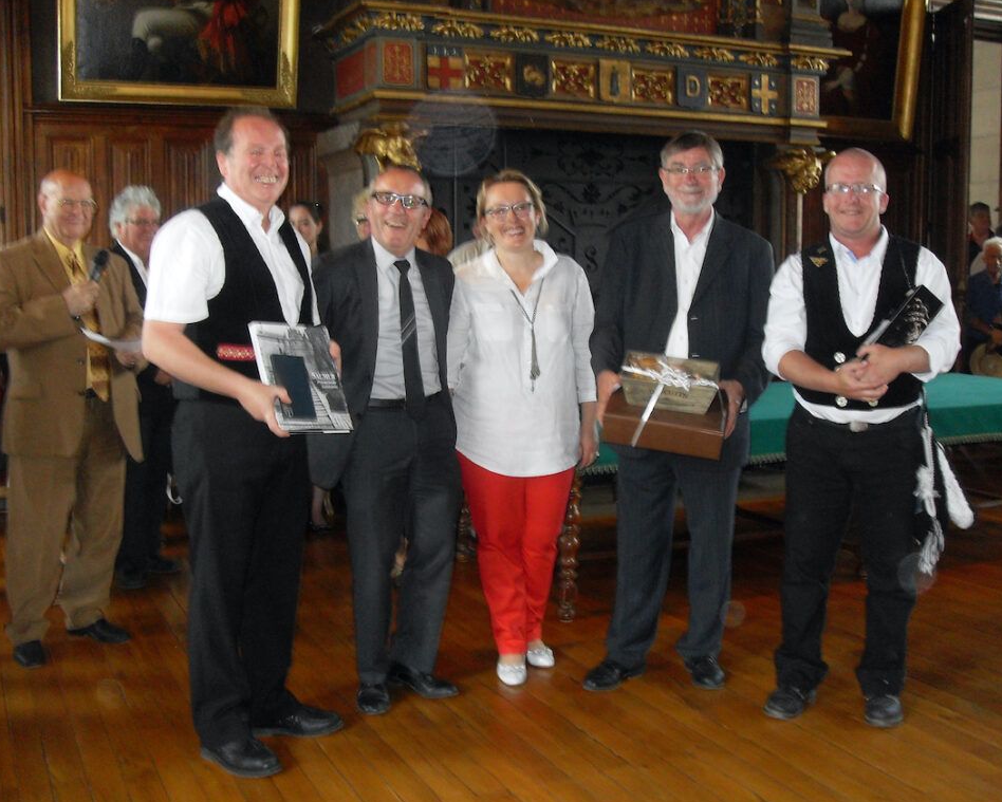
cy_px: 403
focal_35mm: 39
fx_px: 1157
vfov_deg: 38.2
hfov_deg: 46.8
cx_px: 515
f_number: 2.8
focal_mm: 6.3
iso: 200
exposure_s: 1/45
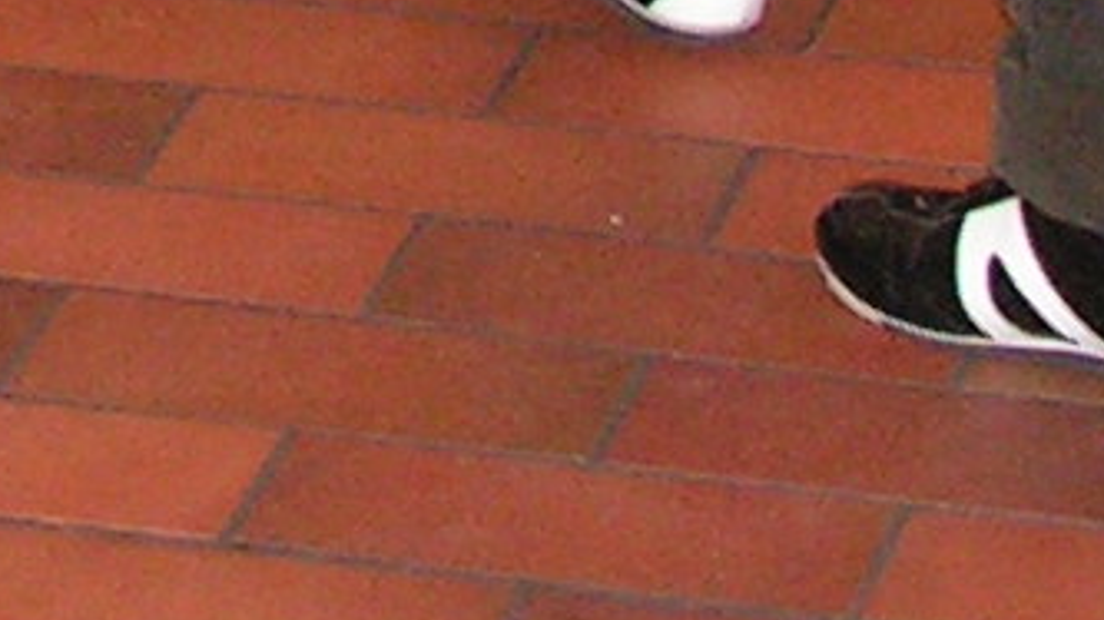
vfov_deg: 3.5
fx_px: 9803
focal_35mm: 335
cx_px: -786
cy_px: -1644
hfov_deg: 6.3
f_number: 3.2
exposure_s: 1/40
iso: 200
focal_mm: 8.4
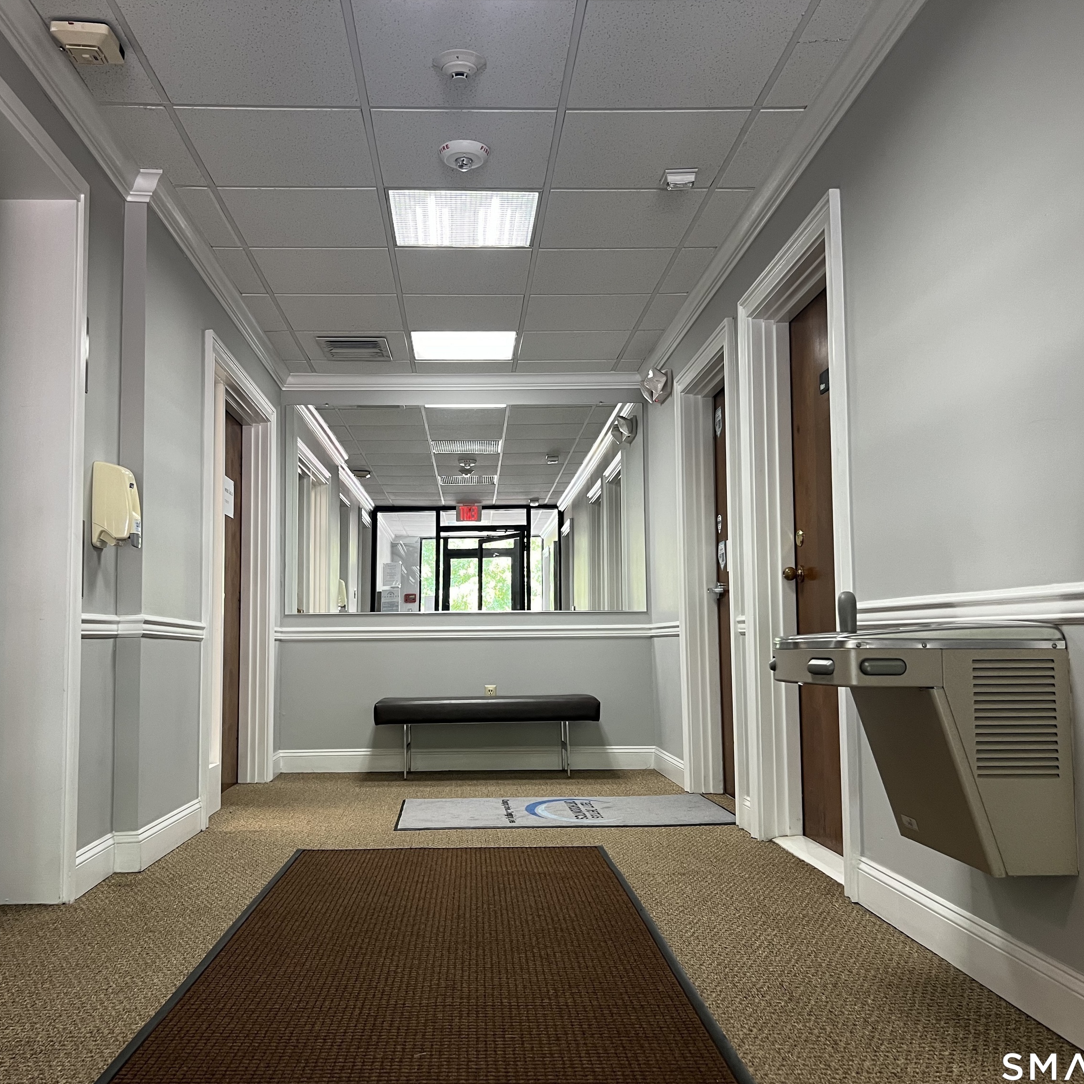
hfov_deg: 52.4
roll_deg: +1.0
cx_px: 488
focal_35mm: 31
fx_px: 1098
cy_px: 543
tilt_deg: +4.1
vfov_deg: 52.5
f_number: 1.5
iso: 100
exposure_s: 1/60
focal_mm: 5.7
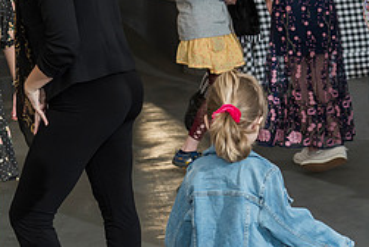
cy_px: 32
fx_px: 1303
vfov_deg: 10.8
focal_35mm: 127
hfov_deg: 15.7
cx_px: 397
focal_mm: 55
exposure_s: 1/100
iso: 800
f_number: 4
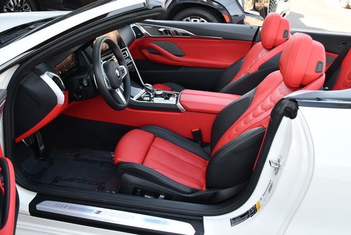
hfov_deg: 53.1
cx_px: 176
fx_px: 351
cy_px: 118
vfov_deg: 36.9
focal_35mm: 36
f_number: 3.5
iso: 400
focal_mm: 18
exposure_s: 1/250
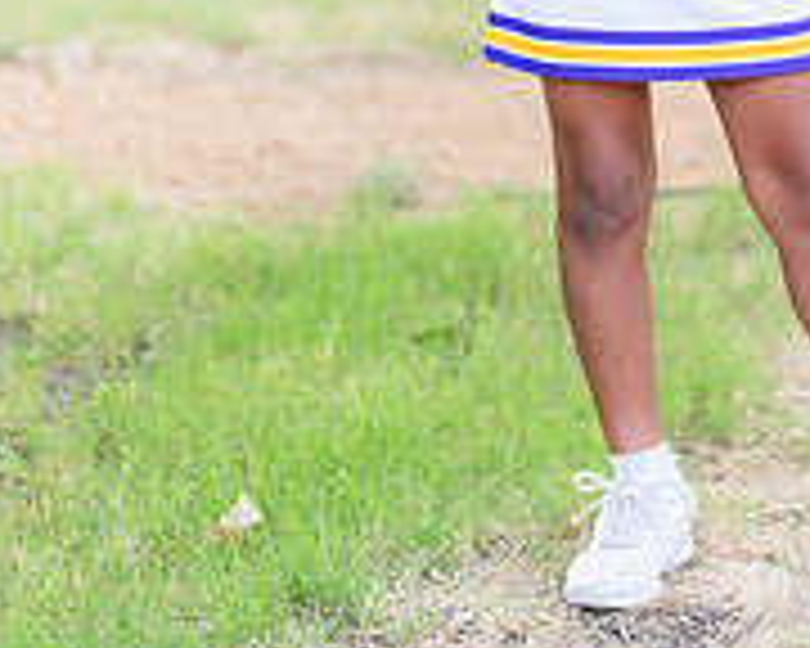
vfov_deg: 9.3
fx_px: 3932
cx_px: 768
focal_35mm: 164
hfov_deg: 11.7
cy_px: -167
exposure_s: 1/400
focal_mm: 50
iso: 100
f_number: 1.2
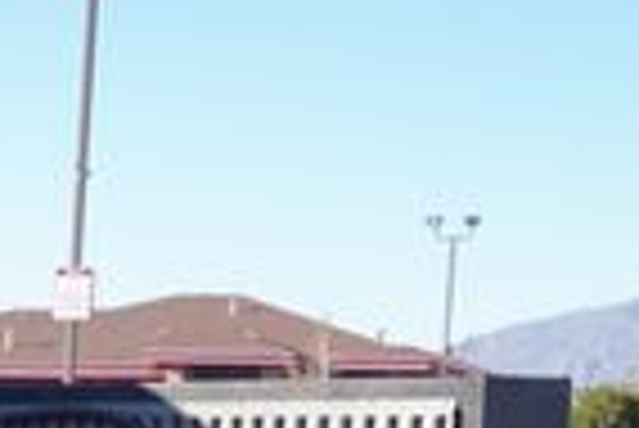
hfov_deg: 14.0
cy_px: 829
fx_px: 2399
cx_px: -382
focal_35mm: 135
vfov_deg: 9.6
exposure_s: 1/160
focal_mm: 20
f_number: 5.6
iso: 100
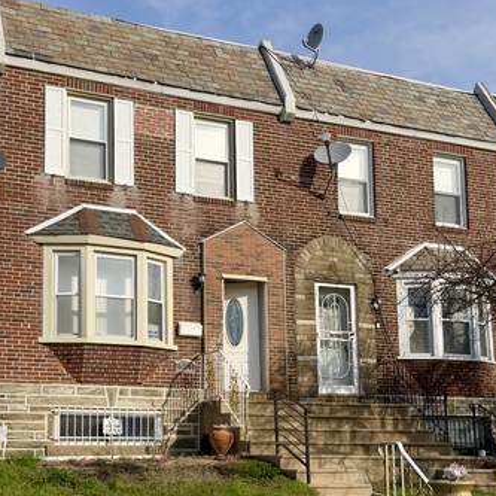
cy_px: 349
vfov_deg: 33.0
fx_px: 827
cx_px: 179
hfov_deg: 33.2
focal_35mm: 51
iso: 80
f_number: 1.78
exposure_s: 1/5319
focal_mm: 6.76
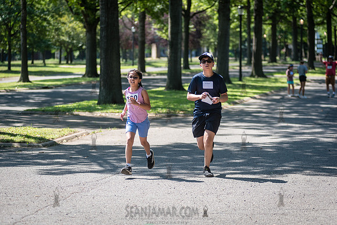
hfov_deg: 17.0
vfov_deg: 11.4
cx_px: 168
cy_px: 112
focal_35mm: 121
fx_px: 1129
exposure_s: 1/1250
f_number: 3.2
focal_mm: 112
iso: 200
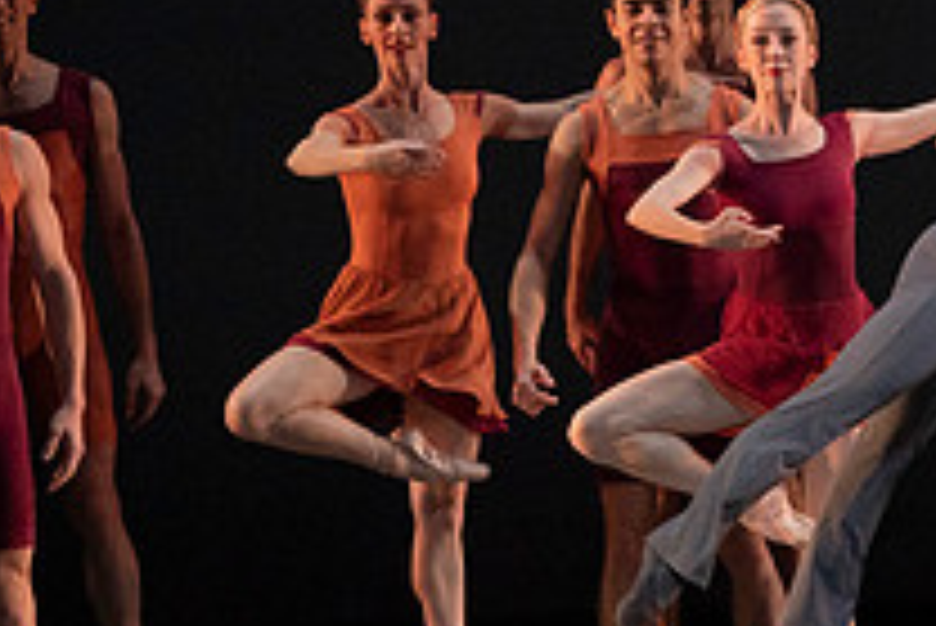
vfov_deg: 1.8
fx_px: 19695
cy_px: 160
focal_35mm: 757
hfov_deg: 2.7
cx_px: 1206
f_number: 8
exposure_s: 1/400
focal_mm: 271
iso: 6400
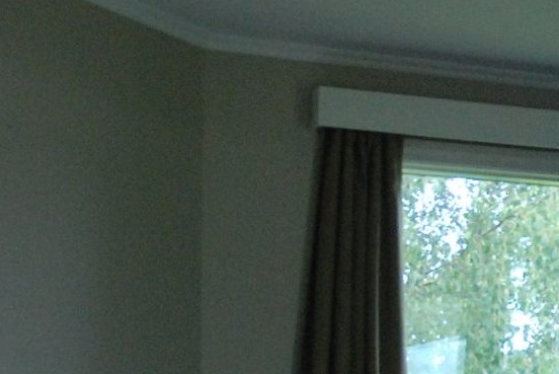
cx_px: 860
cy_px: 430
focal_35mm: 119
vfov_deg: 11.3
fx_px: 1849
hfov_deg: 15.7
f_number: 3.8
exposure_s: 1/320
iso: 1600
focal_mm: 24
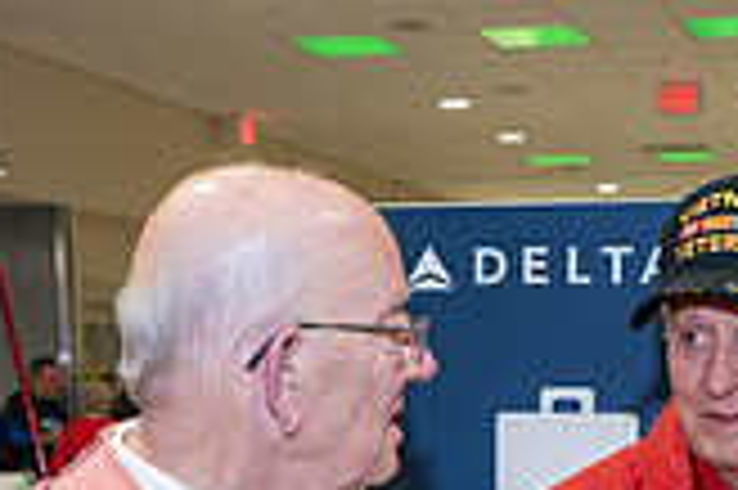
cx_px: 490
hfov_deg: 22.6
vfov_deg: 14.1
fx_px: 1843
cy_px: 760
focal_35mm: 90
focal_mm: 25.5
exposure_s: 1/50
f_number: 4.5
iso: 1000
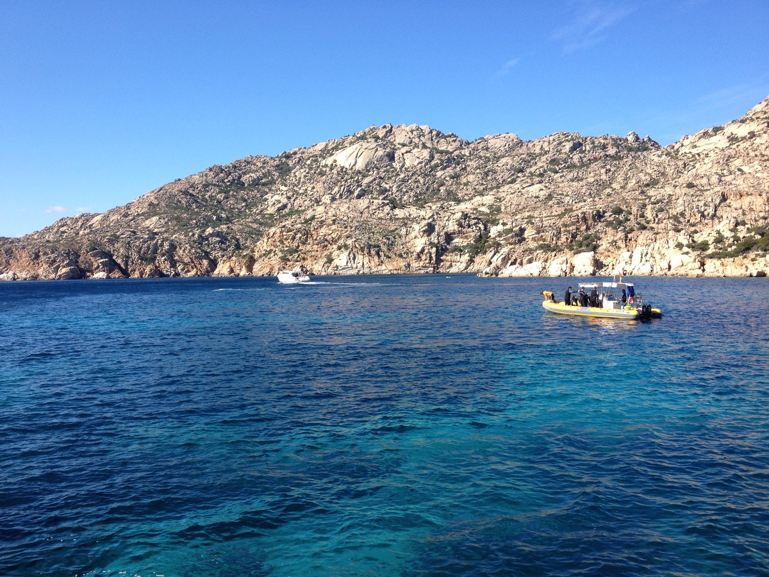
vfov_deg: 40.7
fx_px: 778
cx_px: 384
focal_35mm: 35
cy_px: 288
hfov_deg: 52.6
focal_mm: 4.28
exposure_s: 1/1062
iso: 64
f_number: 2.4
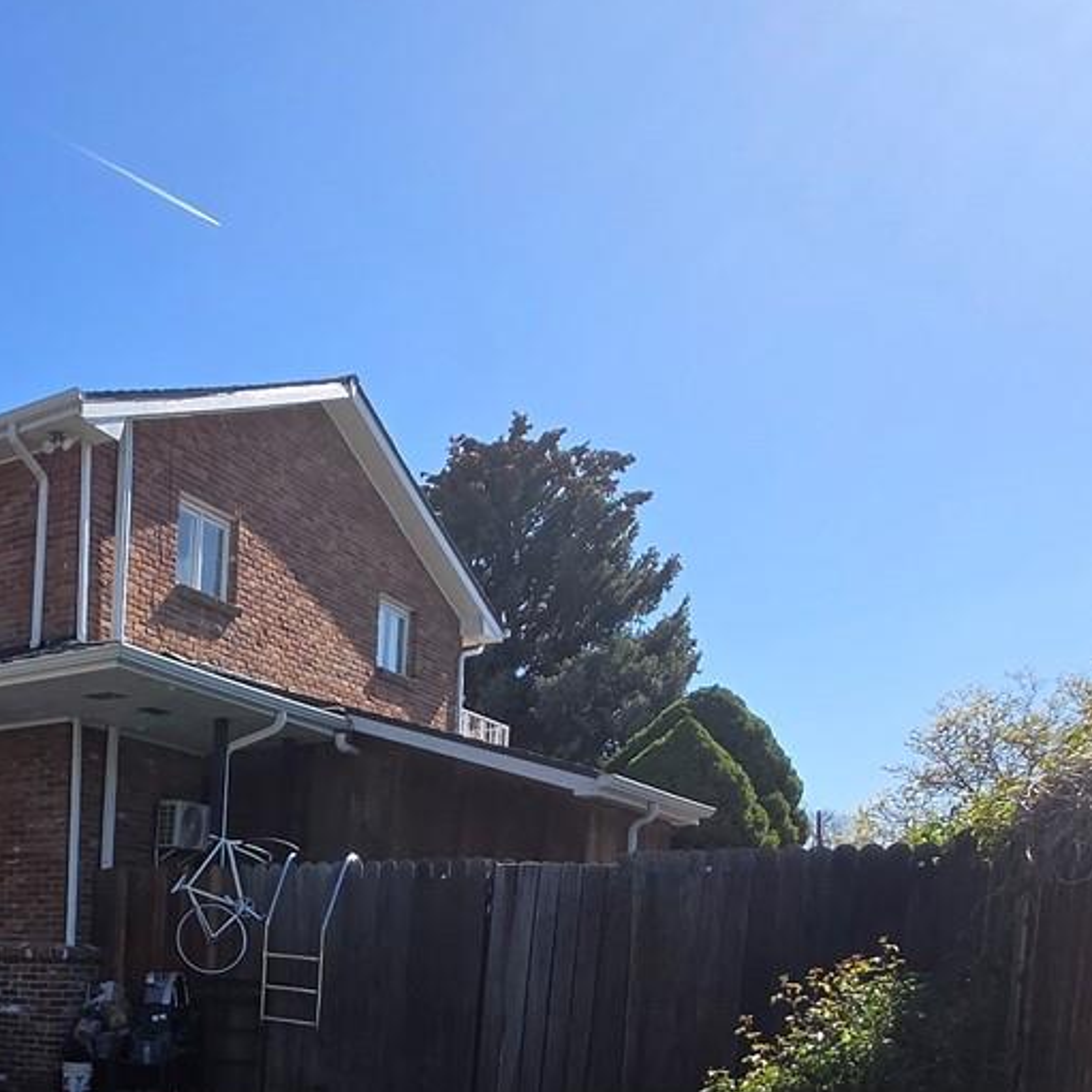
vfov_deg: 40.8
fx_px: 1285
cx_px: -192
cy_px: 1066
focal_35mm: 36
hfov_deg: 36.5
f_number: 2.2
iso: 25
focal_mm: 1.7
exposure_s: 1/914
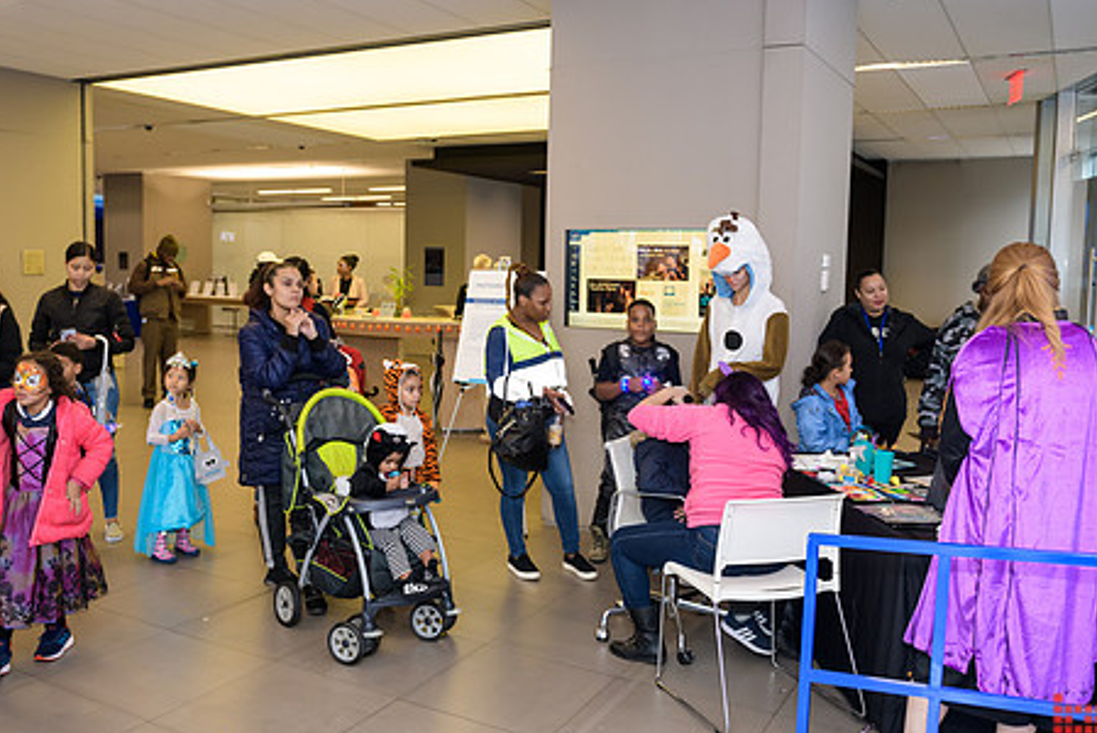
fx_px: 945
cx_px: 518
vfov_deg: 42.4
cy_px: 348
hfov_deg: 60.2
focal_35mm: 31
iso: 800
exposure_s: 1/125
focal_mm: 24
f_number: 3.2
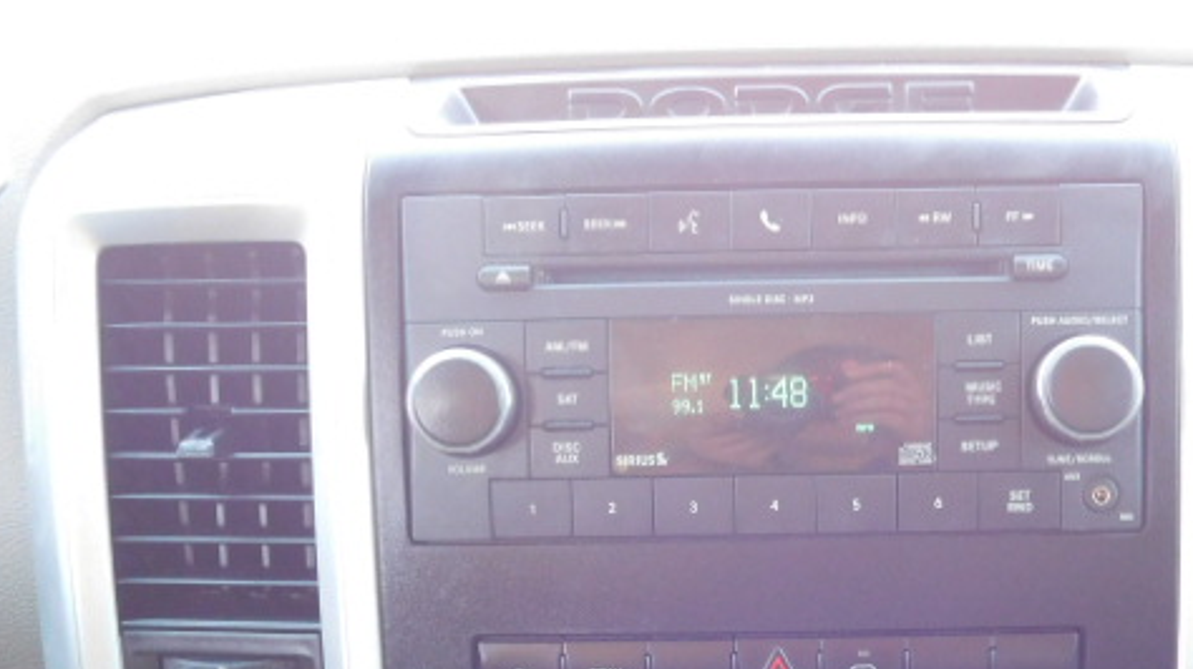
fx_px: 1676
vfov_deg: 22.1
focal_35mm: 53
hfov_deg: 38.9
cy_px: 601
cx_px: 758
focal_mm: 6.3
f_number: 3.5
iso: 400
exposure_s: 1/20
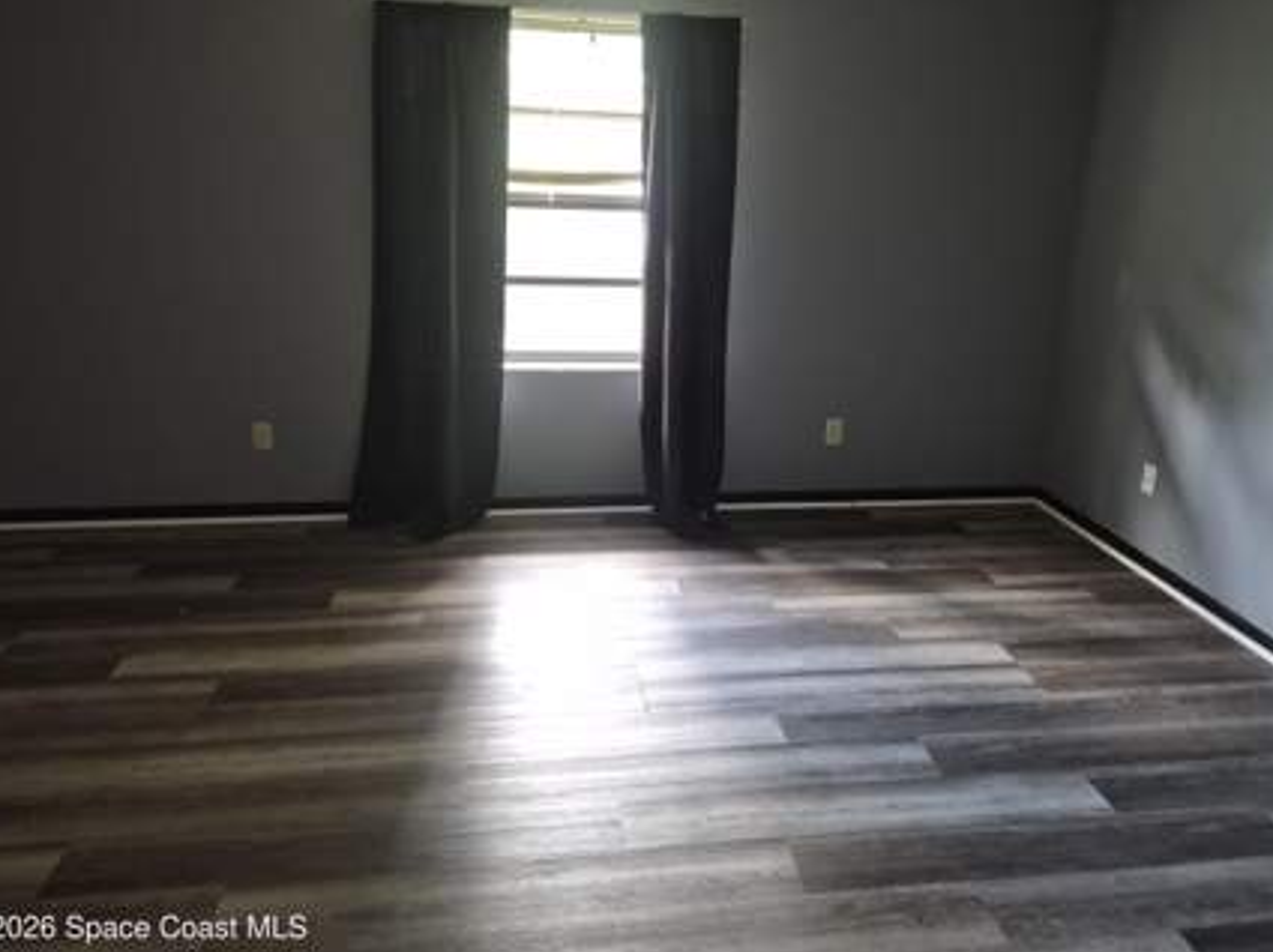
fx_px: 955
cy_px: 436
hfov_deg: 67.3
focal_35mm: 26
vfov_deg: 52.9
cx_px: 683
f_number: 1.8
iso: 125
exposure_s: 1/10
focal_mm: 5.4
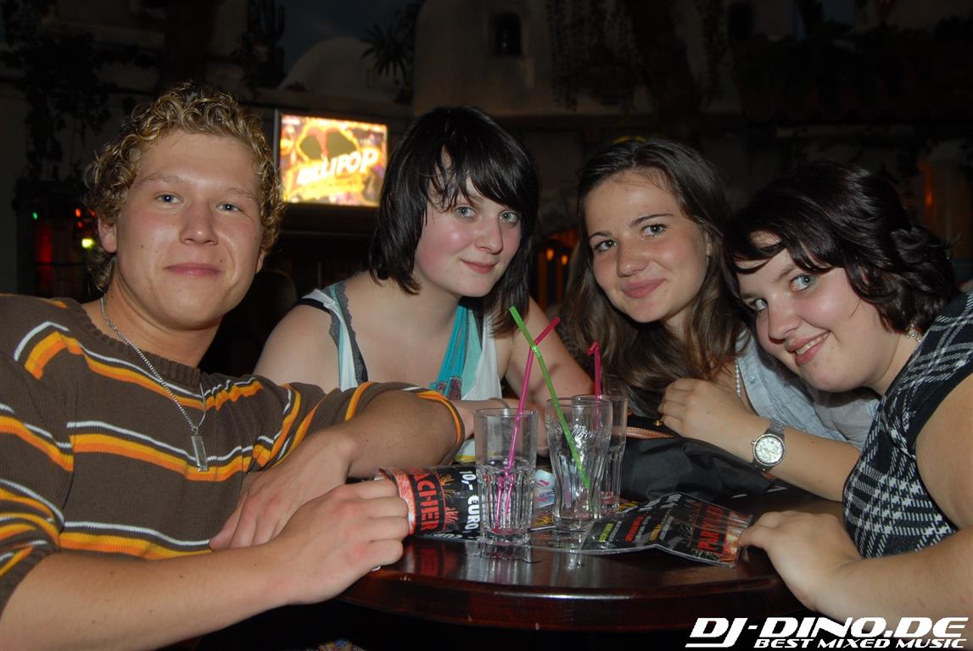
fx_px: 974
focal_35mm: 36
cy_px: 326
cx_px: 486
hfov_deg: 53.1
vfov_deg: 37.0
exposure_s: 1/4
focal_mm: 24
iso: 200
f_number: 5.6
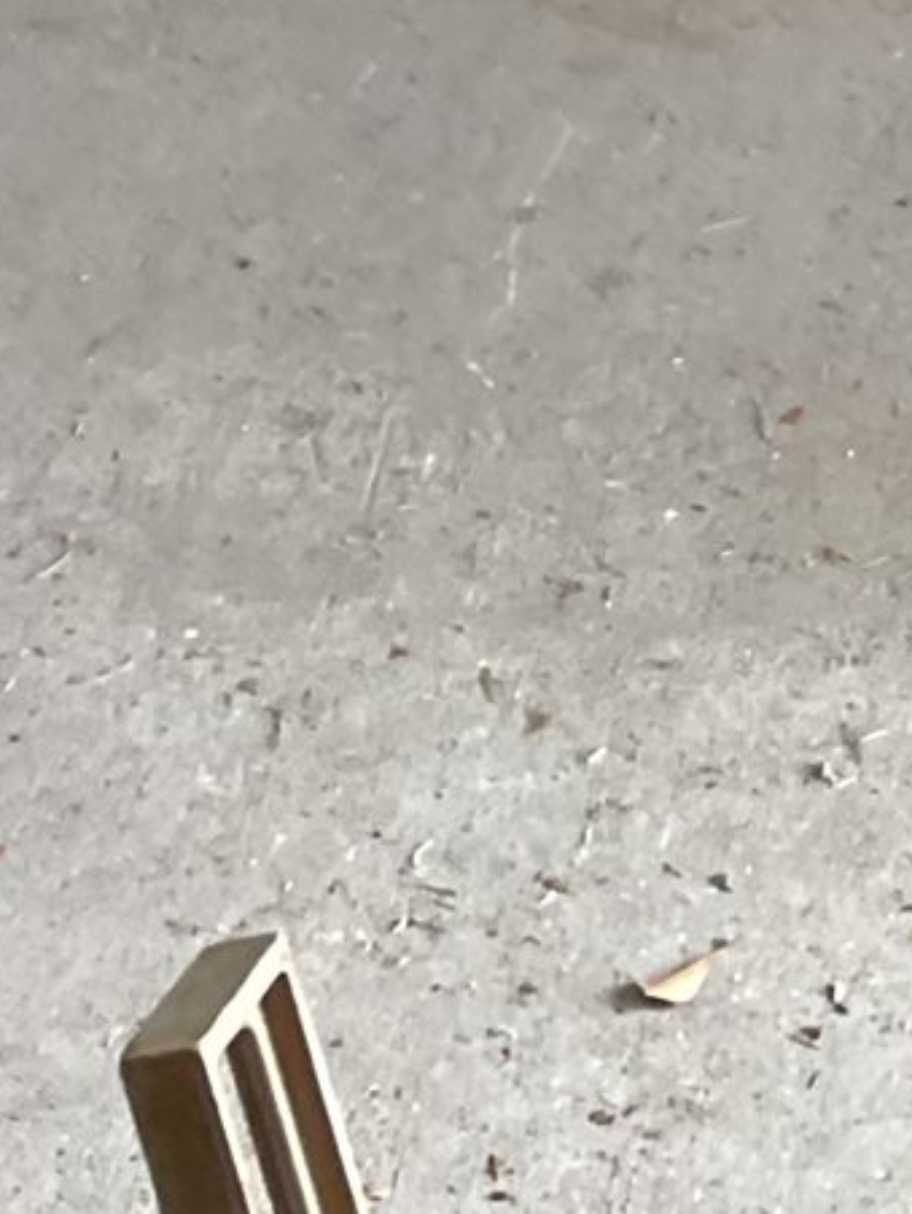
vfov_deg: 11.4
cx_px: 1165
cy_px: -1537
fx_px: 5192
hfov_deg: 9.9
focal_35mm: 148
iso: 320
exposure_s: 1/40
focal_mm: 3
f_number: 1.8
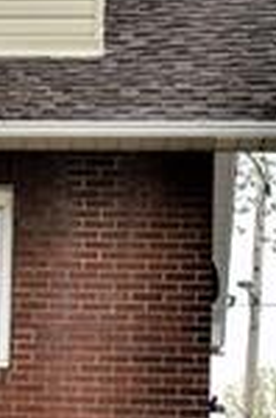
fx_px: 2131
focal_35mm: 184
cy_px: -42
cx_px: -379
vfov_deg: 11.1
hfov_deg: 7.0
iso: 100
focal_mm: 24
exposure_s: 1/200
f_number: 7.1
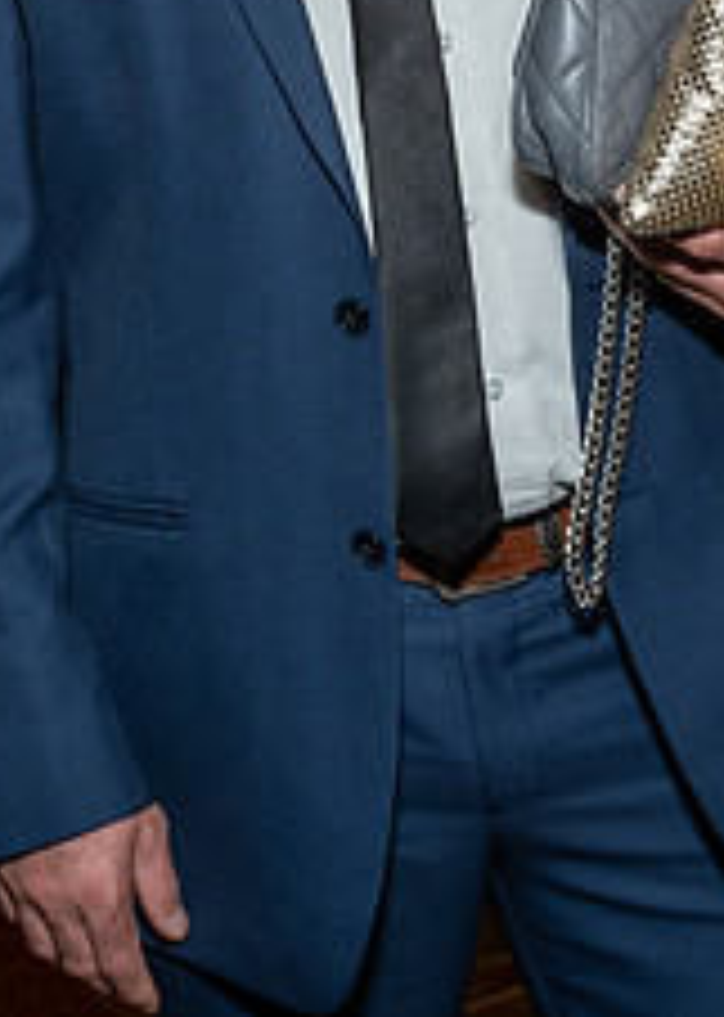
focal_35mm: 96
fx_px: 2768
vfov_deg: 20.1
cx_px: 413
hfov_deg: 14.9
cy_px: -14
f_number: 7.1
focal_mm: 19
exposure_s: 1/250
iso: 400
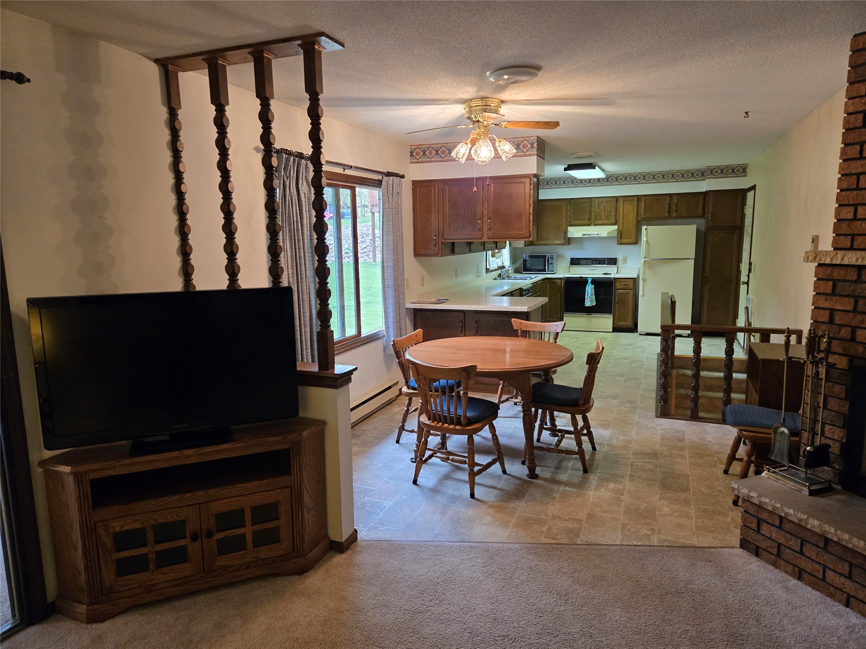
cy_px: 324
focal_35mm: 23
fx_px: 575
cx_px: 433
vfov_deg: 58.9
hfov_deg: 73.9
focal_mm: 5.4
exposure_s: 1/120
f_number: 1.8
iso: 500
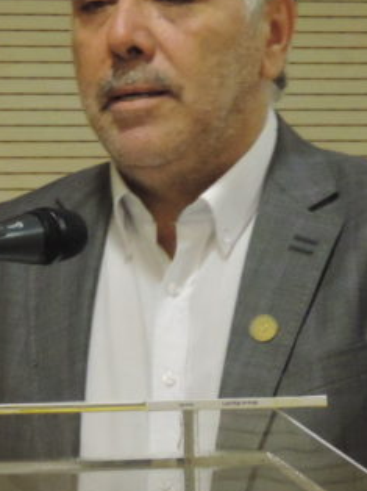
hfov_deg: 2.3
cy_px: 252
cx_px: -14
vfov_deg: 3.0
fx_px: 9243
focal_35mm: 653
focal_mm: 35.6
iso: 800
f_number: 4.6
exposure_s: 1/25
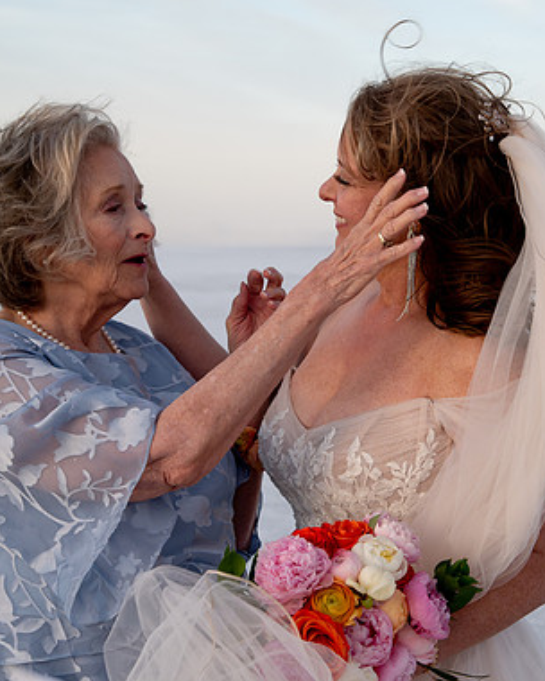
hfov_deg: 14.9
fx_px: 2077
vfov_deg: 18.6
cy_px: 296
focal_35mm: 103
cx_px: 411
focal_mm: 62
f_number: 6.3
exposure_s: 1/320
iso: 200
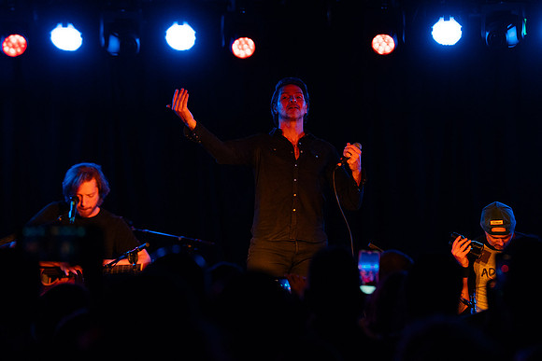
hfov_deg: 10.5
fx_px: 2957
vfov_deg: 7.0
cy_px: 164
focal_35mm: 196
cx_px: 285
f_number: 4
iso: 2500
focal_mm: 180
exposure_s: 1/640
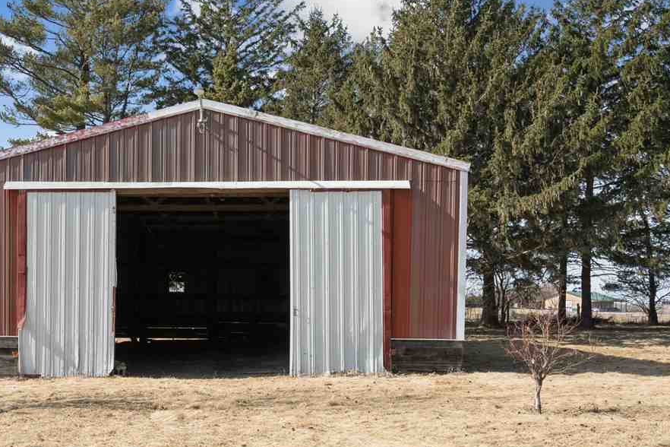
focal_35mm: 45
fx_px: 837
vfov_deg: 29.9
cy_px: 235
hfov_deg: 42.9
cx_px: 213
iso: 400
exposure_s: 1/1250
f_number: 8
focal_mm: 31
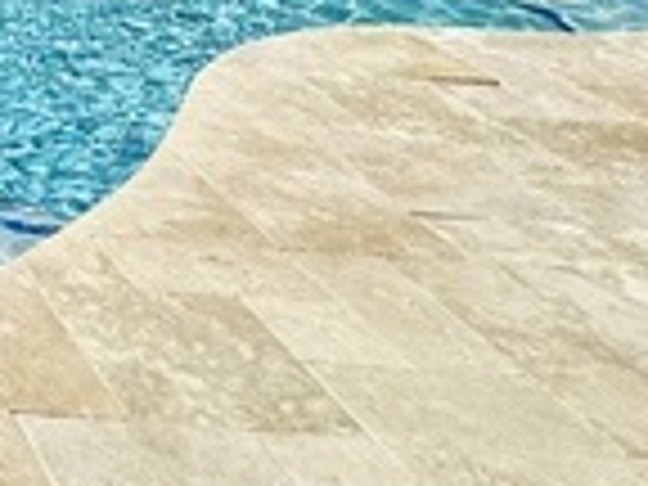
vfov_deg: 17.6
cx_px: -565
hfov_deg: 20.0
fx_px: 1217
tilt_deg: -0.4
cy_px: -418
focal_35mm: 65
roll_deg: -0.6
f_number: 2.2
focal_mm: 2.22
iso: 50
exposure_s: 1/1370
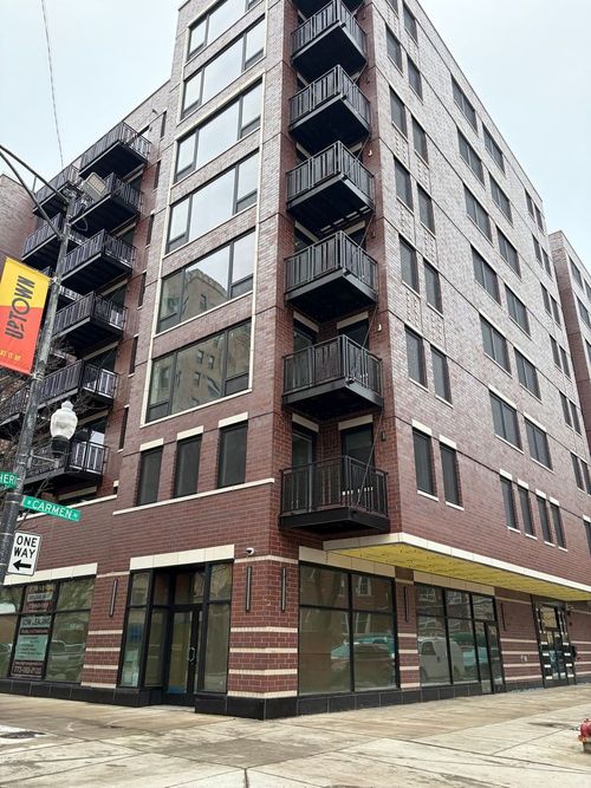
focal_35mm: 26
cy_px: 394
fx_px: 592
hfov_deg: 53.0
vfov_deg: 67.3
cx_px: 296
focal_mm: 5.96
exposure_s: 1/527
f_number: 1.6
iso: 64
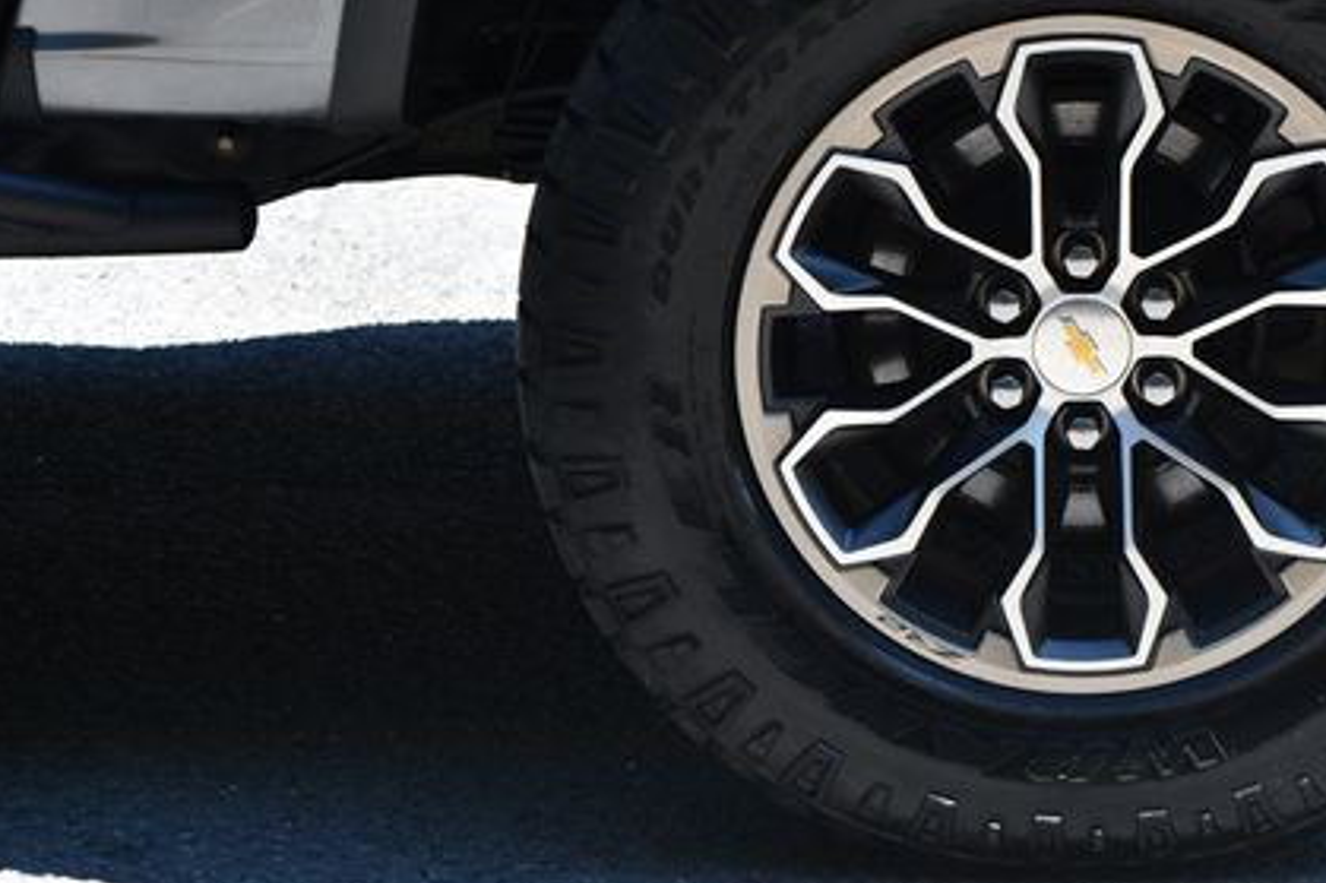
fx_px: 6922
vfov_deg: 7.3
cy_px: 291
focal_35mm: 188
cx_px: 975
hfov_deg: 10.9
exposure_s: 1/250
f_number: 6.3
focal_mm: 82
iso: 200
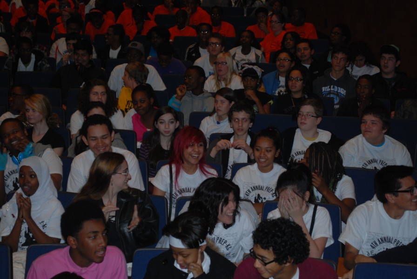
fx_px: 957
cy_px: 140
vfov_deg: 16.6
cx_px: 208
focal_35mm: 82
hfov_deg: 24.6
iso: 400
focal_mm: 55
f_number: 5.6
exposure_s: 1/60
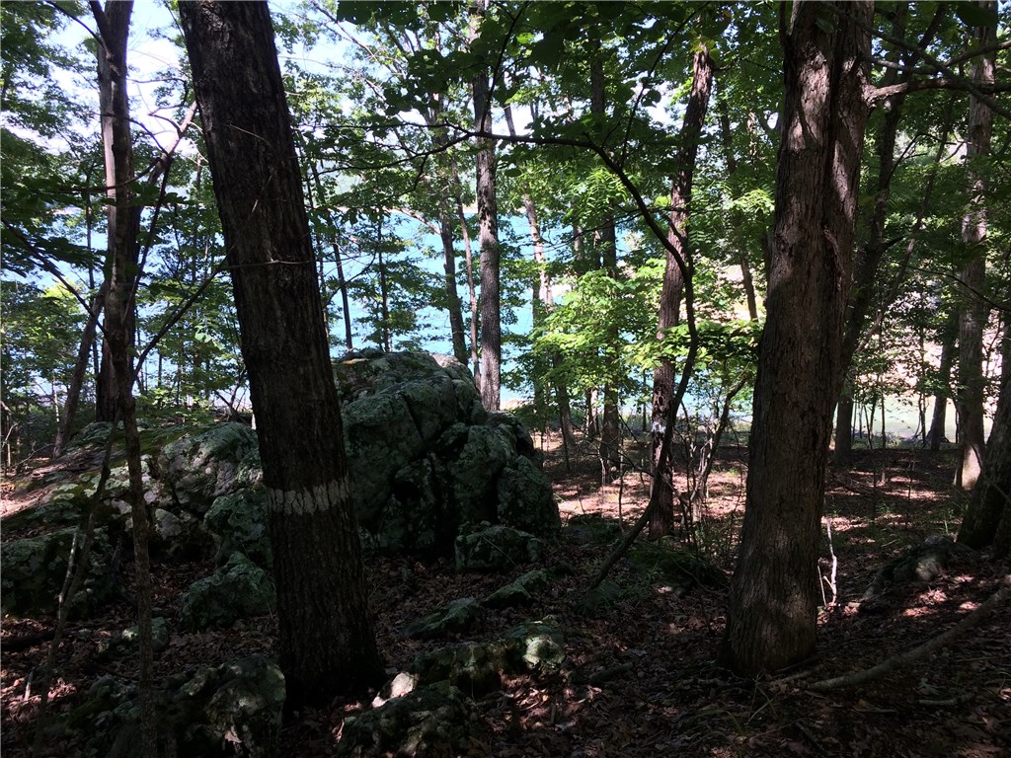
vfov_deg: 46.8
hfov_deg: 60.0
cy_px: 379
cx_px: 506
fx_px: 876
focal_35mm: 30
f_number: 2.2
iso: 32
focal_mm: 4.12
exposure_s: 1/126
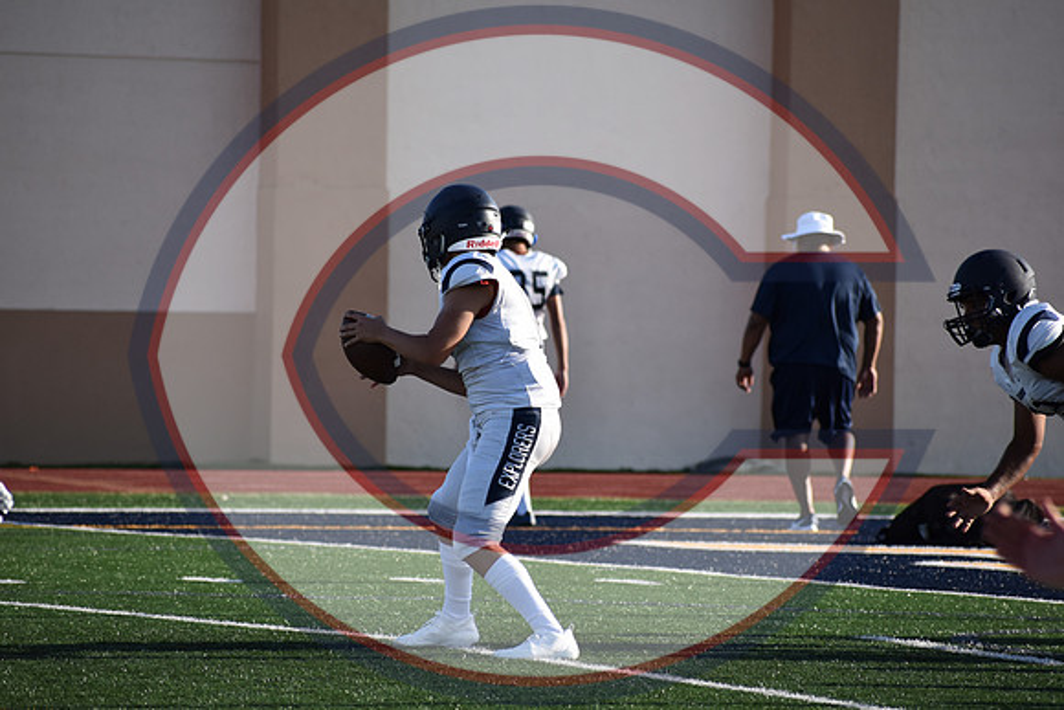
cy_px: 355
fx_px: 10199
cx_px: 532
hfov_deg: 6.0
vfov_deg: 4.0
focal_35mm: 345
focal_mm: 230
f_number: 5.6
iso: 400
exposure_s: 1/1250
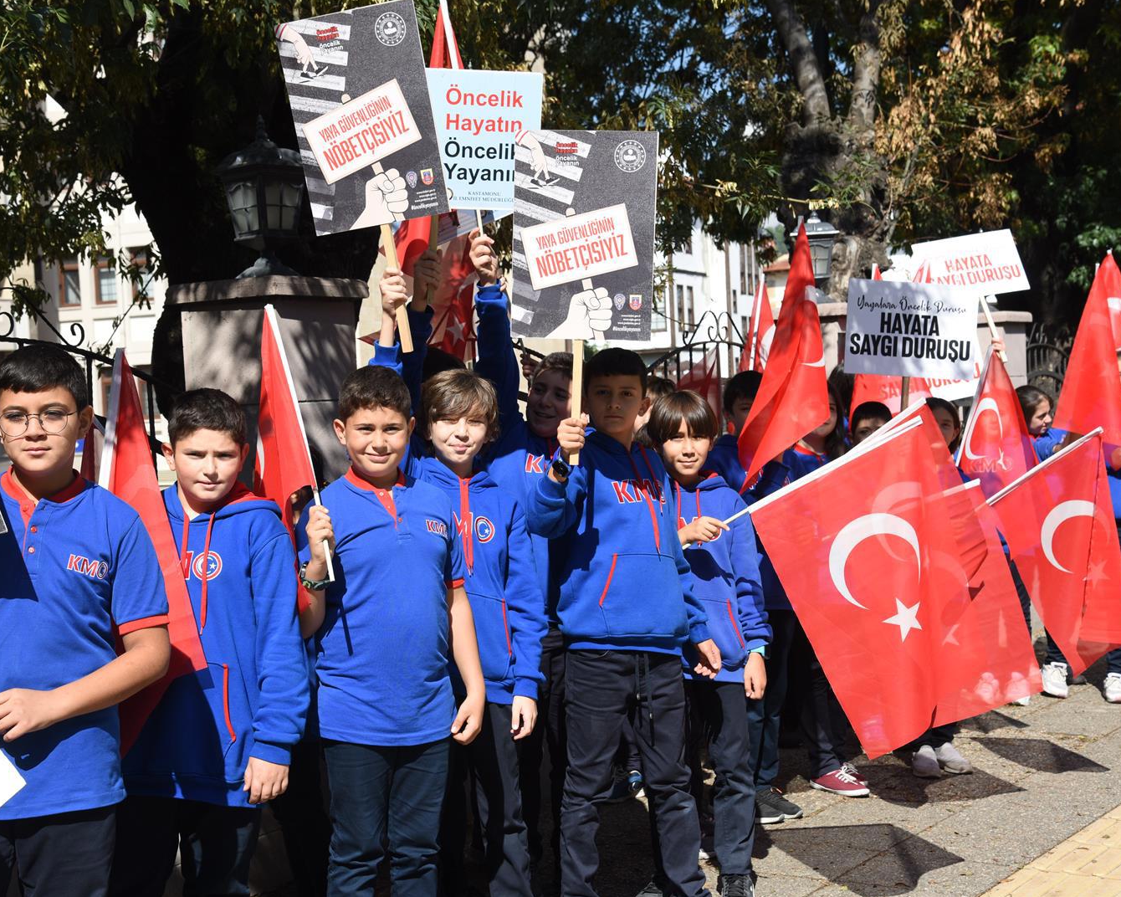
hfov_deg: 31.9
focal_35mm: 59
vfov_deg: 25.8
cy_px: 448
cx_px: 472
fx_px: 1957
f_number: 9
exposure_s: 1/250
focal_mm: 52
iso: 160
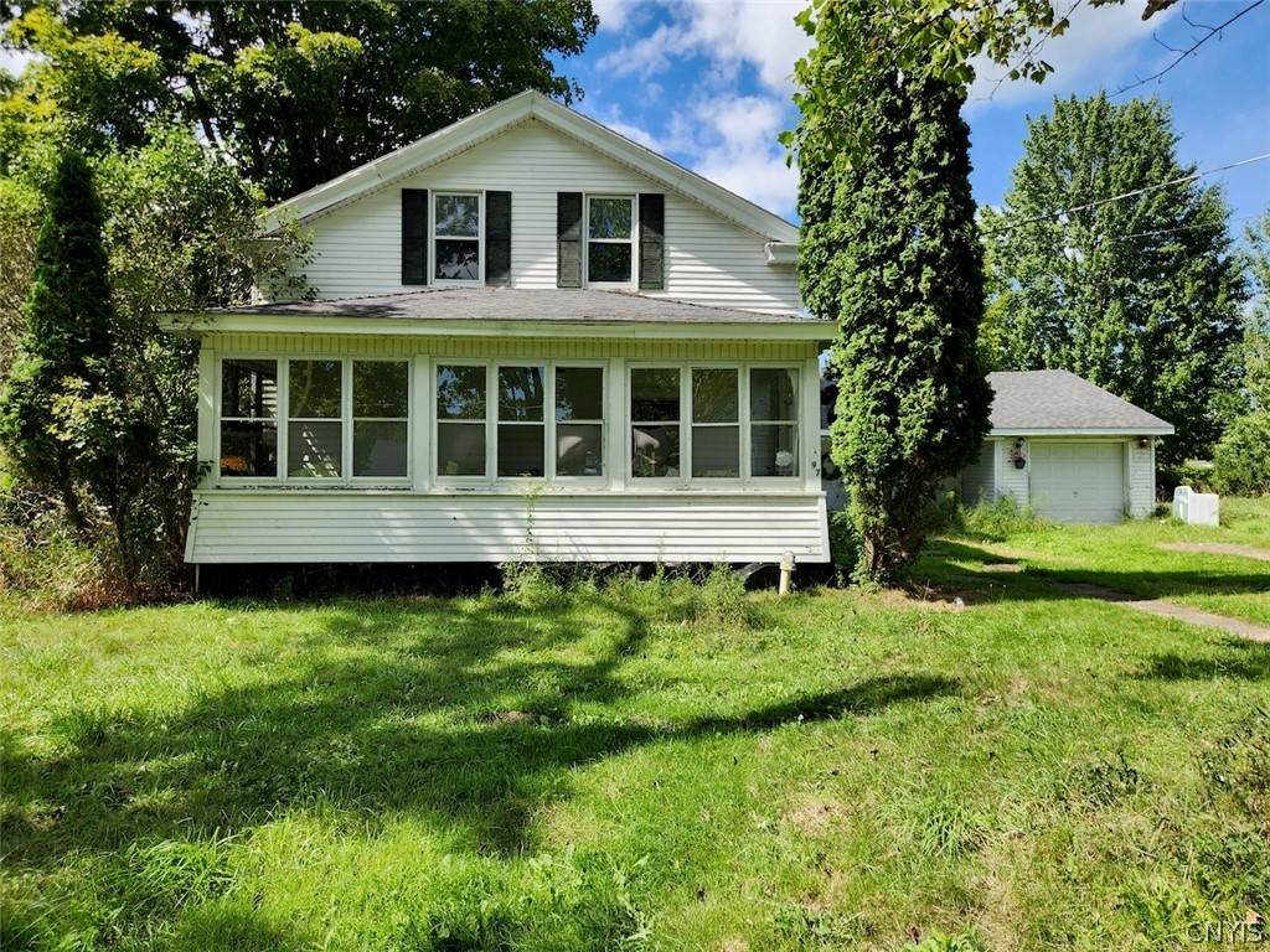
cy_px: 476
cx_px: 635
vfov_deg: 58.9
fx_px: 844
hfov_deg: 73.9
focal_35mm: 23
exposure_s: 1/854
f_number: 1.8
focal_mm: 5.4
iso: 20
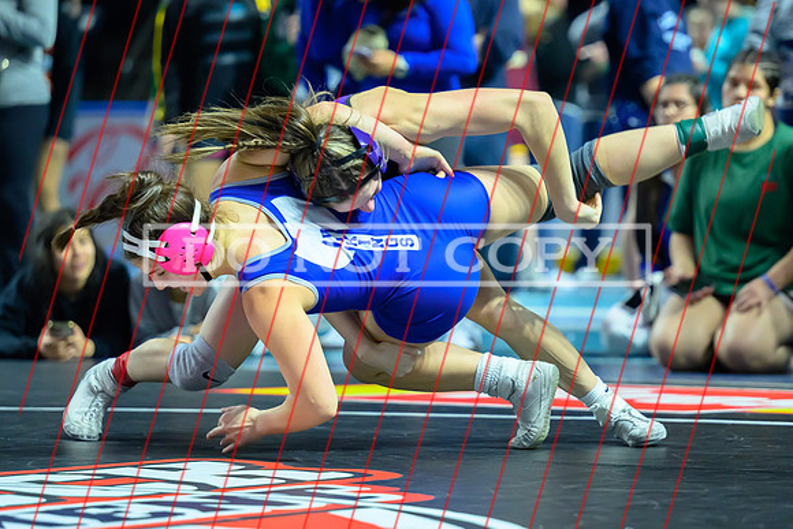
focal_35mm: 225
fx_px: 4964
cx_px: 418
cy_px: 255
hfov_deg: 9.1
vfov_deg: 6.1
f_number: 2.8
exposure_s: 1/800
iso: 4000
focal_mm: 150
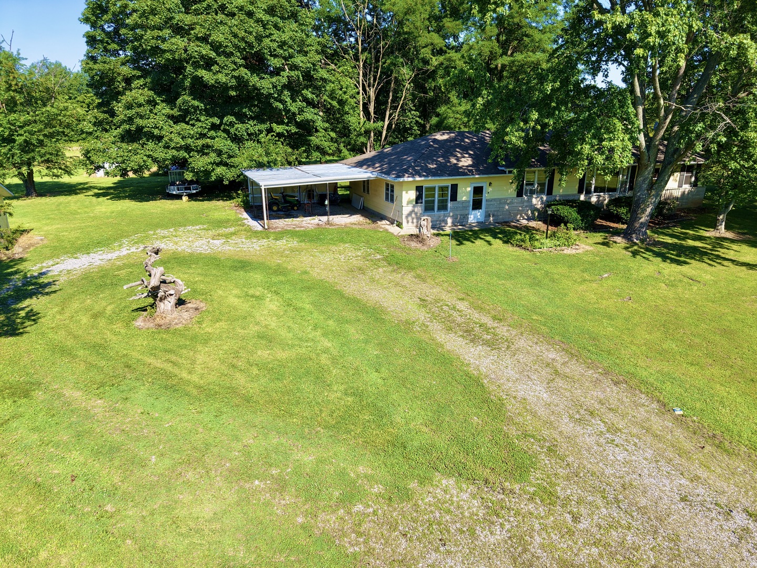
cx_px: 378
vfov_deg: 56.8
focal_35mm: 24
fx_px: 525
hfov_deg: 71.6
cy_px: 284
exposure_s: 1/1600
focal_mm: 8.67
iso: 110
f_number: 1.8
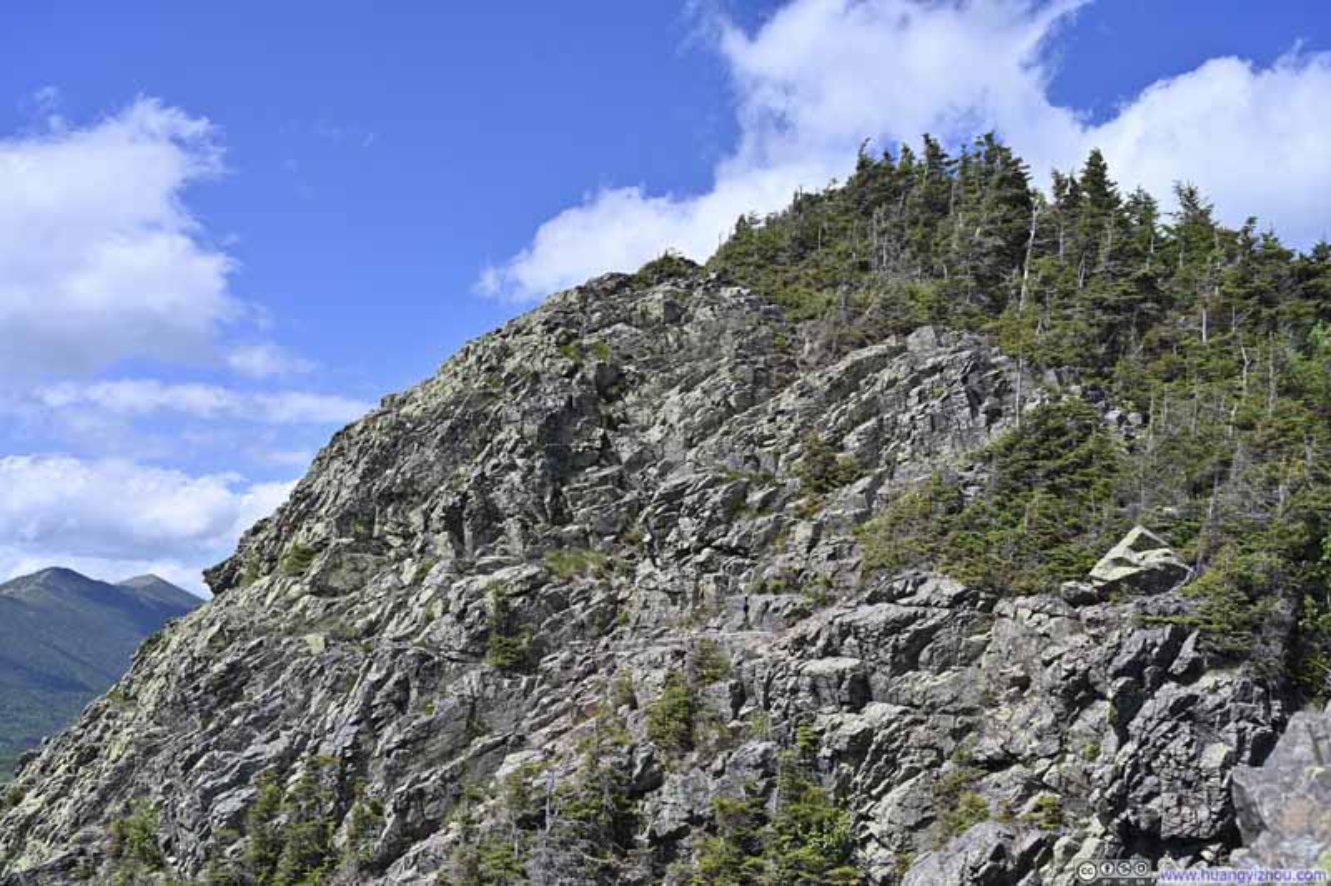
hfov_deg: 57.2
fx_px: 1220
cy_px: 443
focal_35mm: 33
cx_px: 666
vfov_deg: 40.0
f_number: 5
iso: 64
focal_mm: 33
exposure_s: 1/640
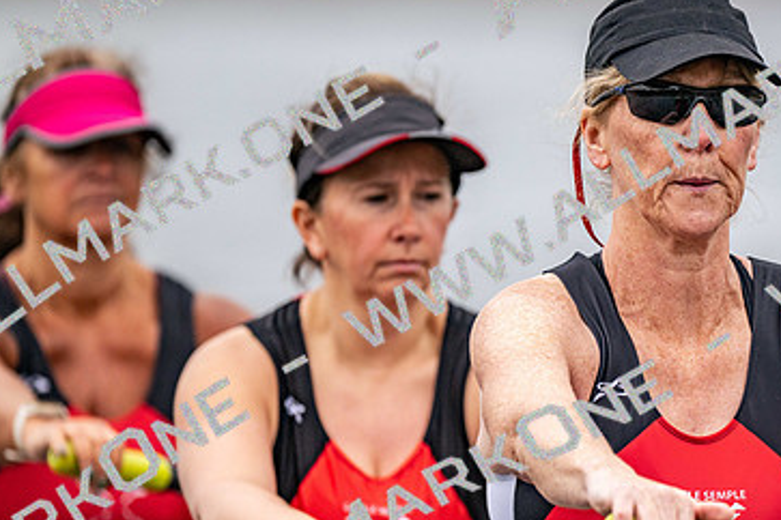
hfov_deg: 2.2
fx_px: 20803
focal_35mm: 959
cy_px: 353
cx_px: 609
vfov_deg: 1.4
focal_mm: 600
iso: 500
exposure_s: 1/2500
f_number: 4
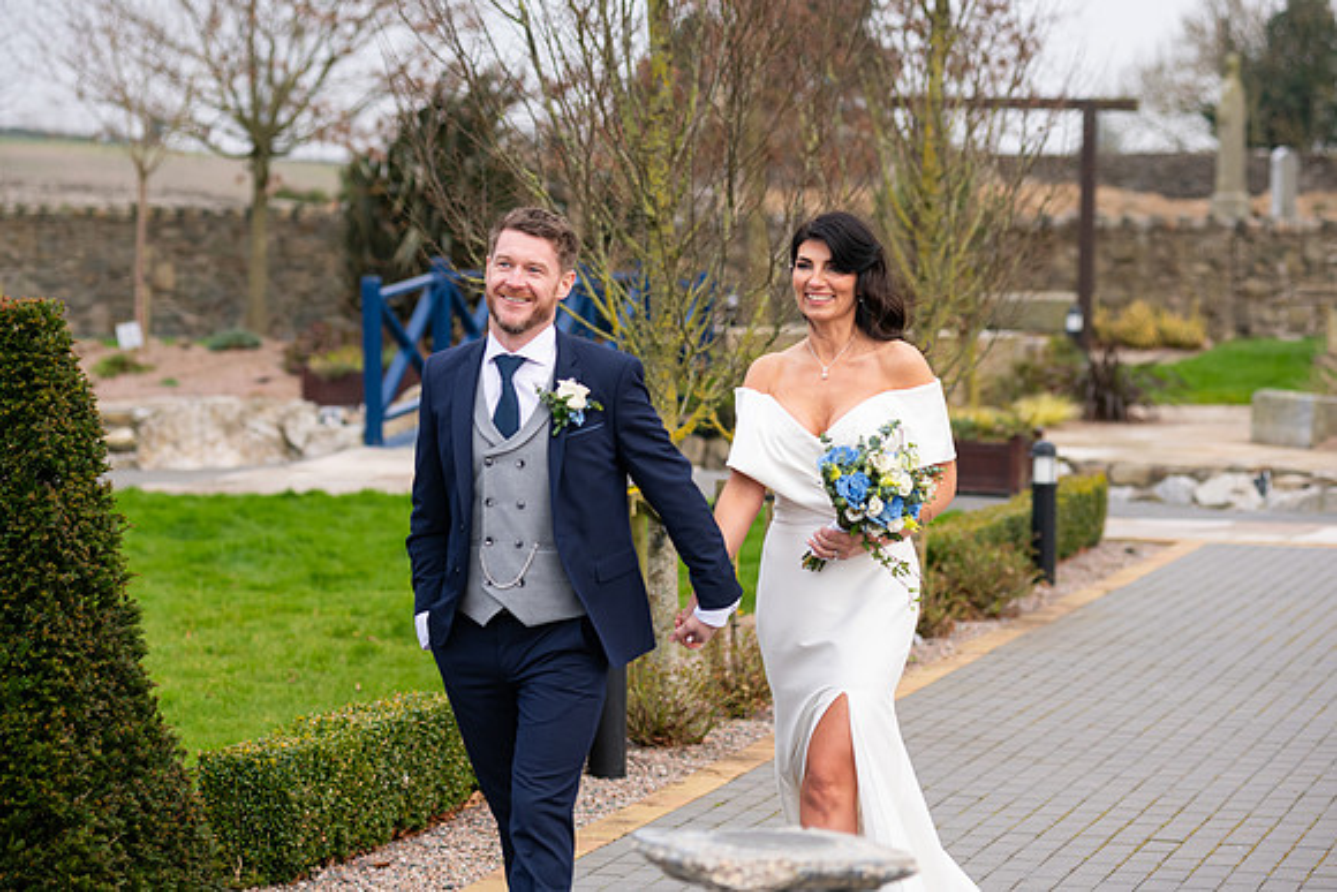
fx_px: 3900
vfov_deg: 13.0
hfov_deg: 19.5
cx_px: 668
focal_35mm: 105
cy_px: 446
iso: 250
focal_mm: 105
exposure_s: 1/200
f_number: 3.5
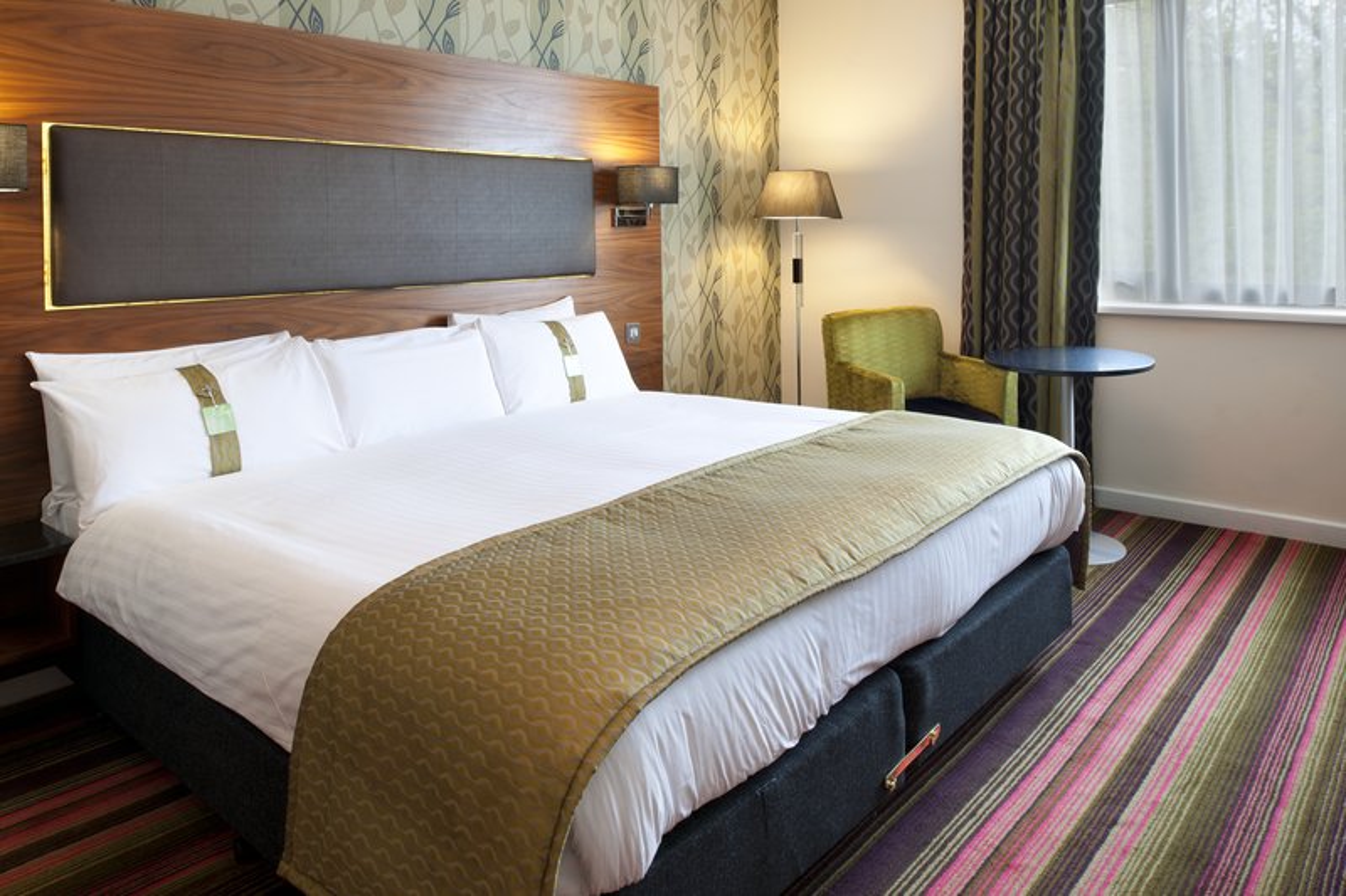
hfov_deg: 73.8
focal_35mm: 24
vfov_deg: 53.1
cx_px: 673
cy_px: 448
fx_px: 897
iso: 100
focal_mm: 24
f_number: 11
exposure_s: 1.6
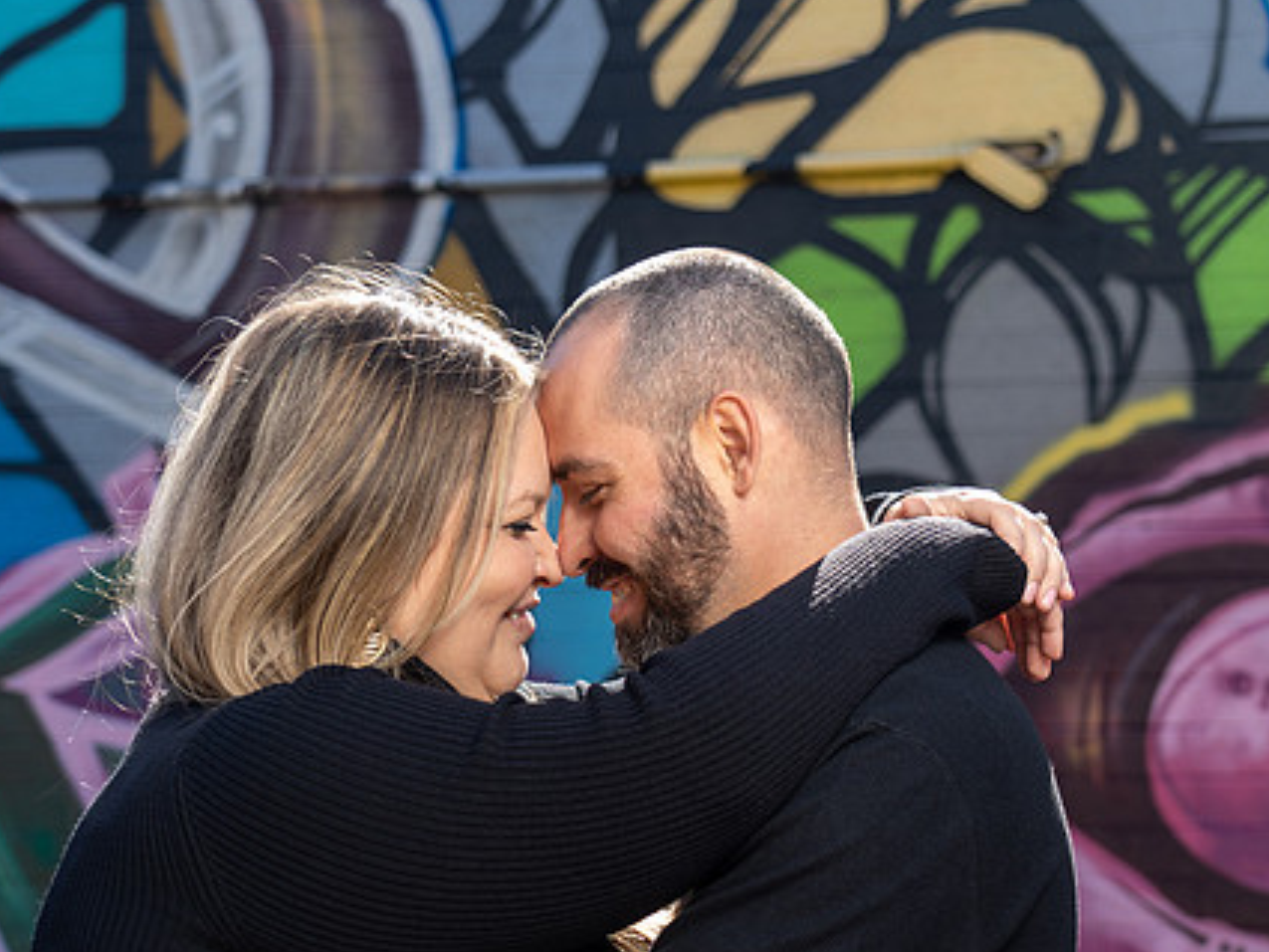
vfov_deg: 17.6
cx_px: 886
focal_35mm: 84
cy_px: 436
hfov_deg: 23.1
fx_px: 3080
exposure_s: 1/200
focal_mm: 48
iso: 50
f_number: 4
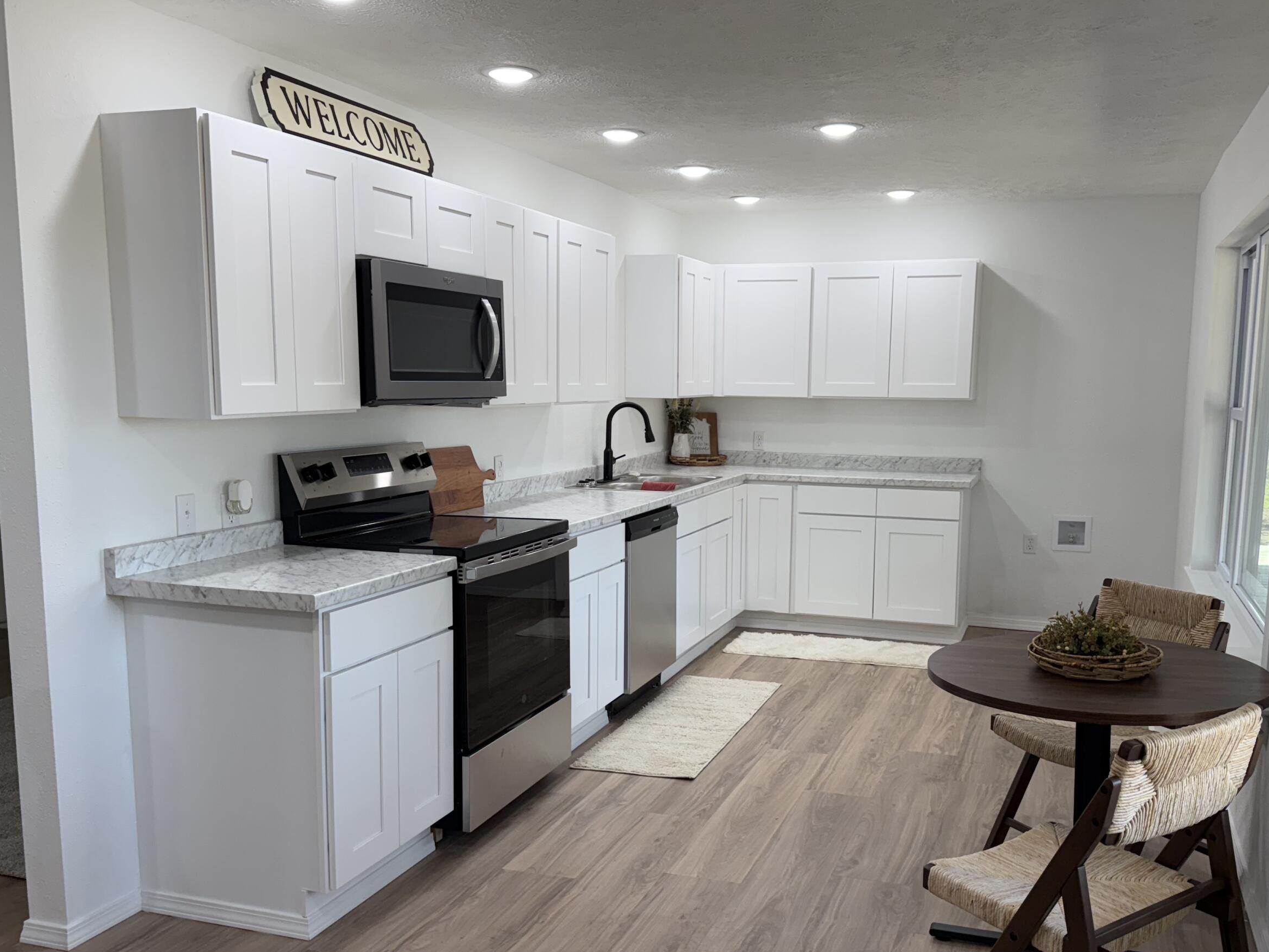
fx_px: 1136
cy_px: 534
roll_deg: -0.7
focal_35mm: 31
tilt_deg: -6.7
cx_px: 713
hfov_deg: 58.2
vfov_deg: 45.3
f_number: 1.78
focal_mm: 6.76
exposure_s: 1/155
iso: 80
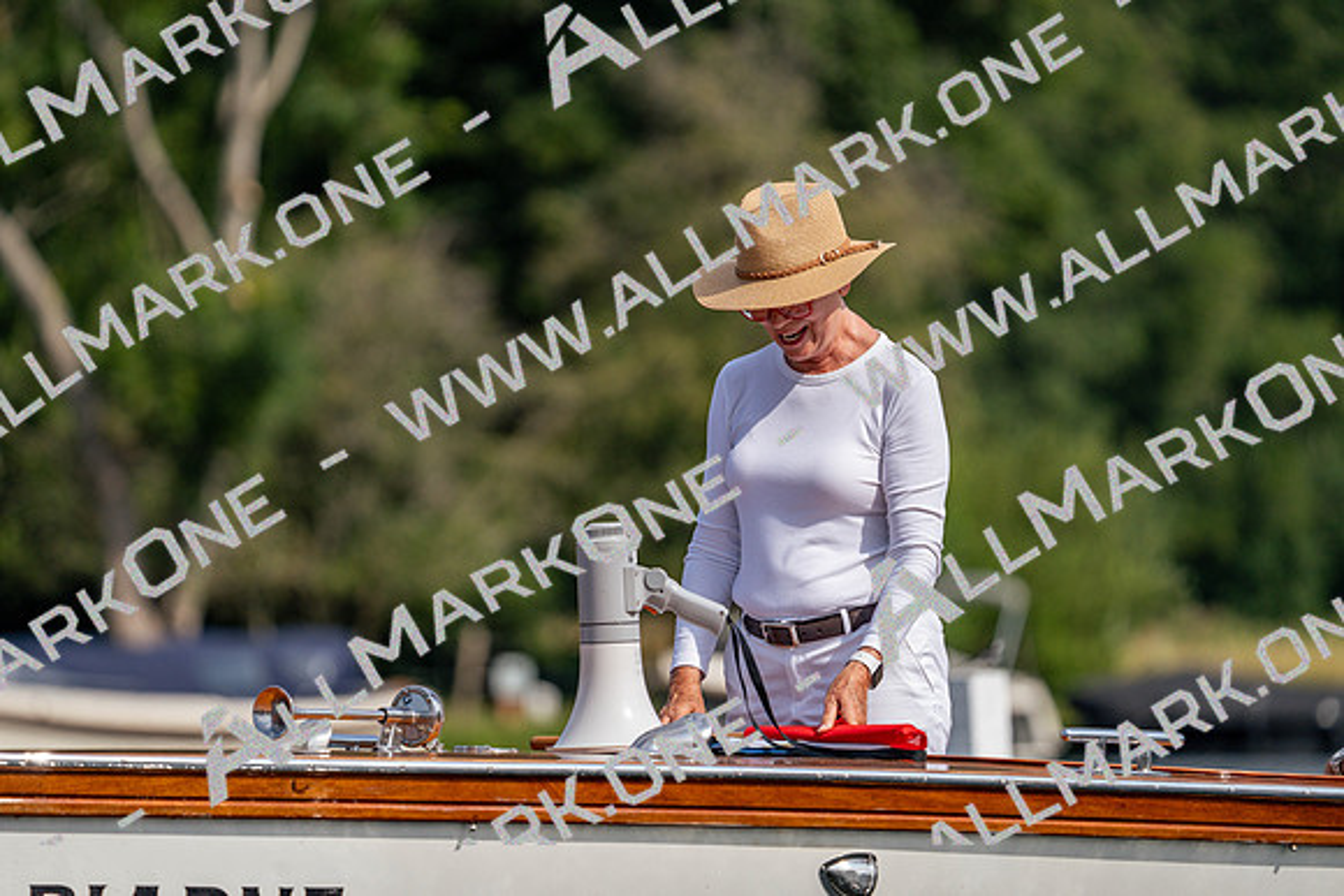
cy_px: 448
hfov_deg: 5.4
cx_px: 672
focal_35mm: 385
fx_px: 14376
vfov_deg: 3.6
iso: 200
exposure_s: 1/1600
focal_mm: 385
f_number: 6.3
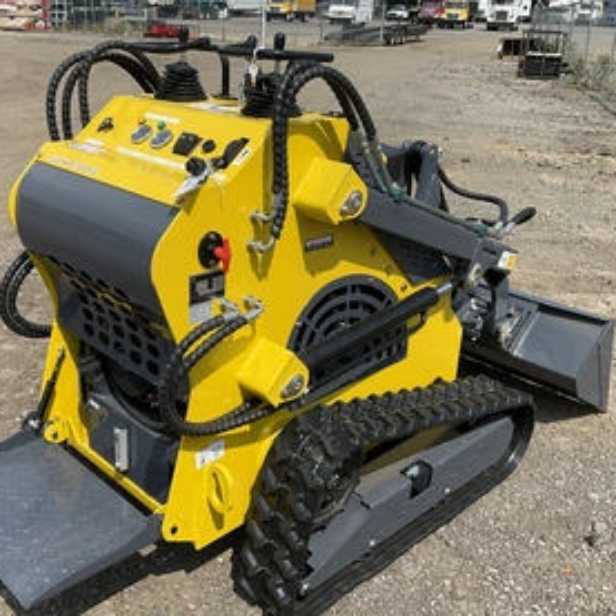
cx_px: 256
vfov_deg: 44.9
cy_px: 309
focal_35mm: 37
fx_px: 745
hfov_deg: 44.8
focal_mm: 3
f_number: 1.8
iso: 25
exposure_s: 1/2141
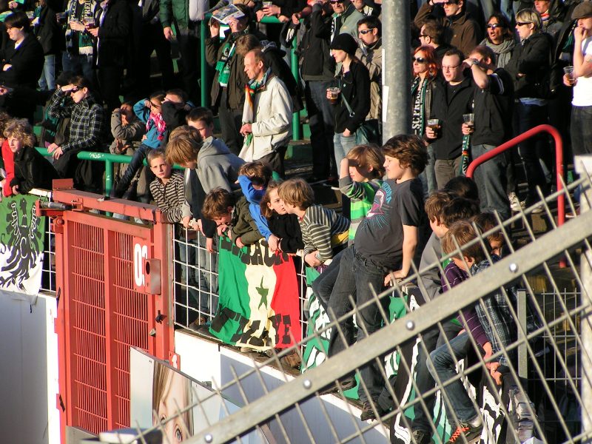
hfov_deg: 8.4
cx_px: 296
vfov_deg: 6.3
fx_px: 4036
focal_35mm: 236
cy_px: 222
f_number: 4.5
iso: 50
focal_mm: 36.1
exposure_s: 1/320
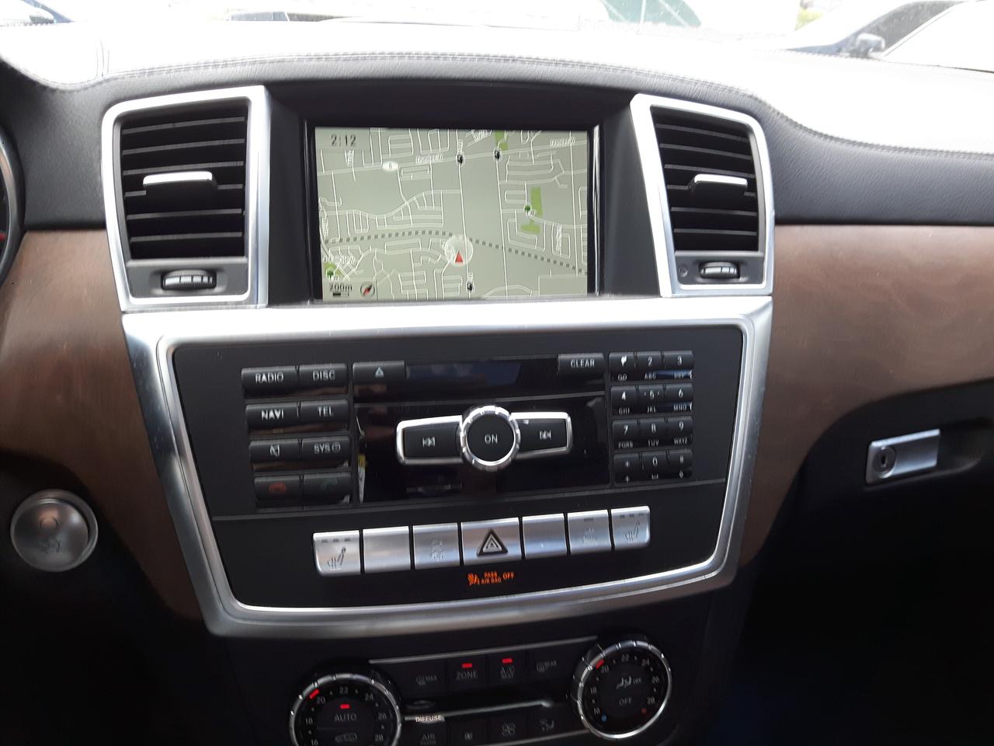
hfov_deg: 58.4
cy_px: 373
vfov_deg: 45.4
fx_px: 890
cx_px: 497
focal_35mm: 31
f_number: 1.9
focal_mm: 3.7
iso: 80
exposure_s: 1/100
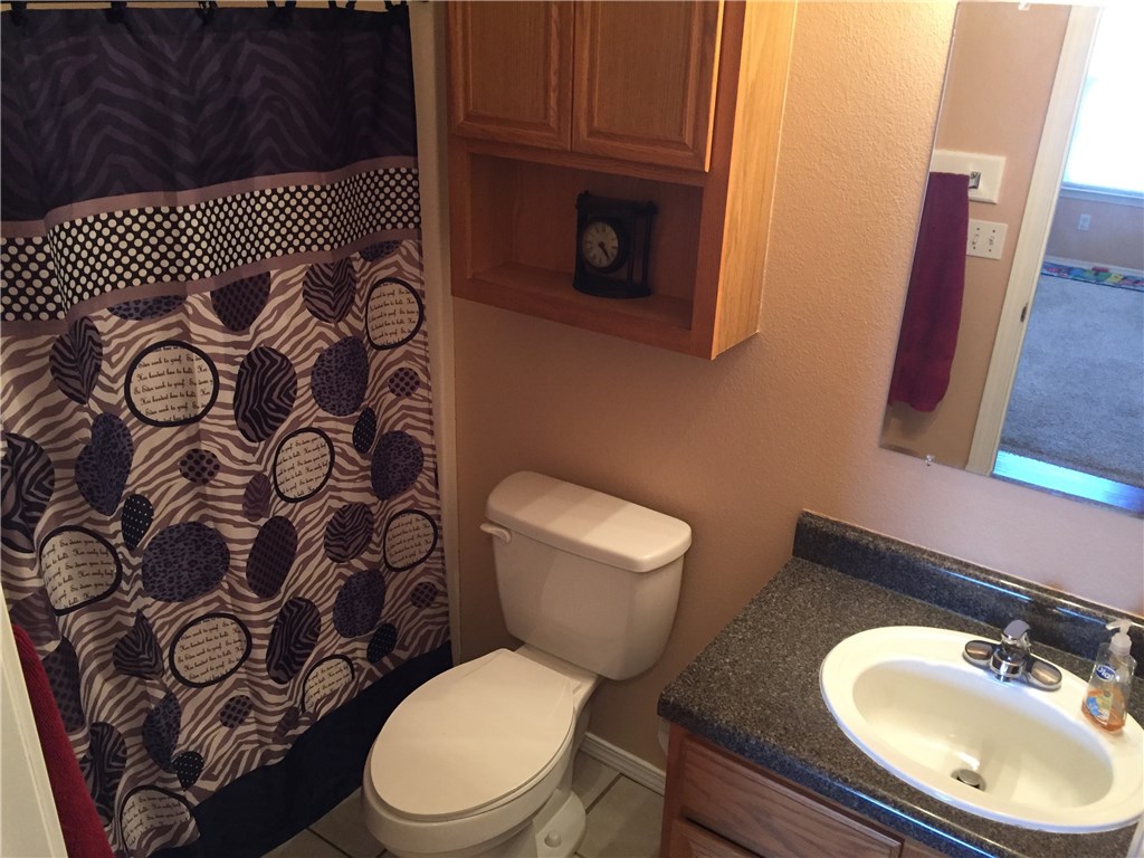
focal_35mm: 29
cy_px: 429
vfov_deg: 48.2
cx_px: 572
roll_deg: -1.4
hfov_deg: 61.7
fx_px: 958
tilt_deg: -24.8
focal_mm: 4.15
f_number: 2.2
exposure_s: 1/30
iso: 200
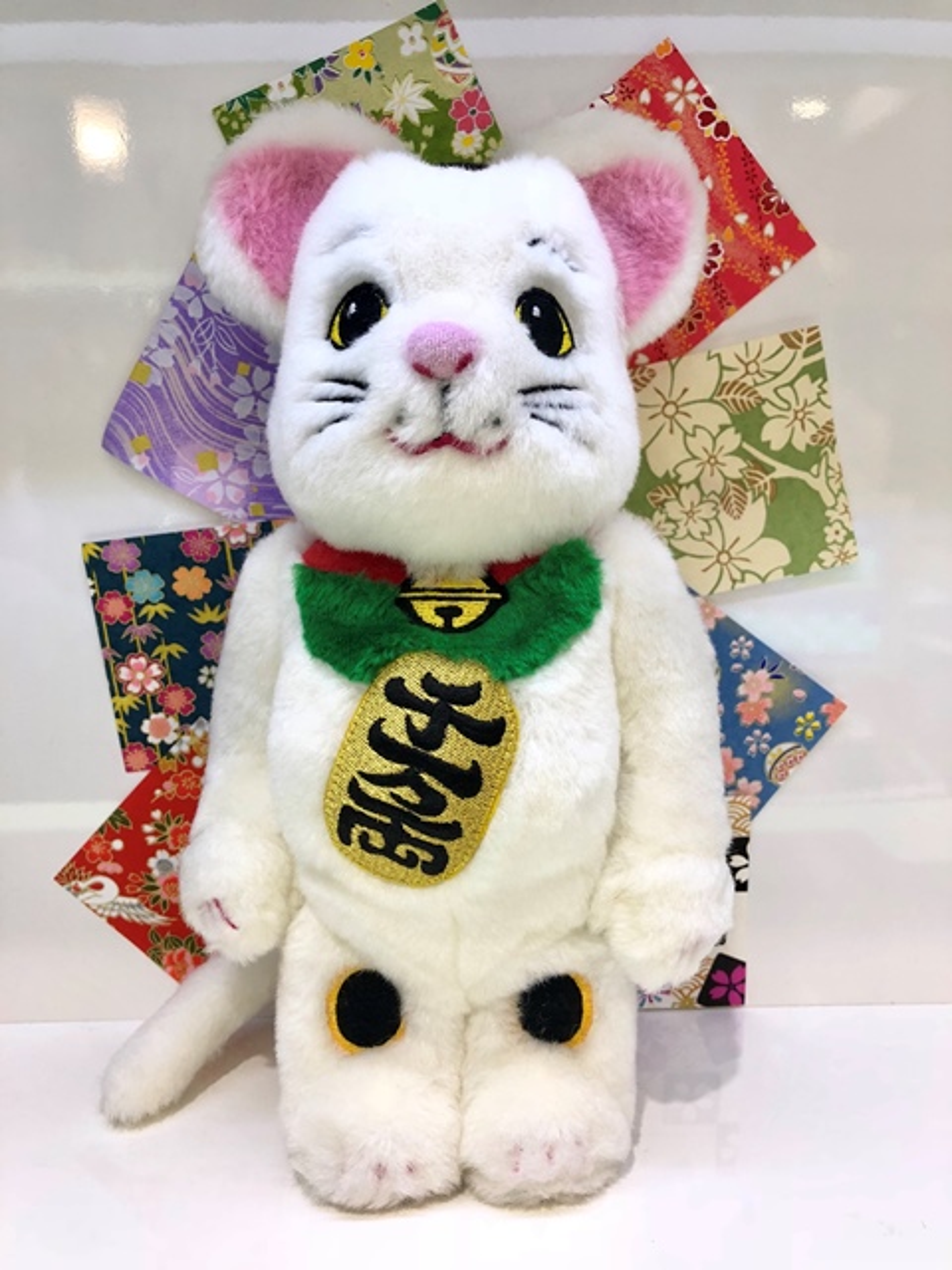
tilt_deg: -9.4
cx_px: 476
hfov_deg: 49.7
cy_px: 635
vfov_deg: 63.4
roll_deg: +0.3
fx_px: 1027
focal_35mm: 28
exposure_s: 1/31
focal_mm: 4
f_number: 1.8
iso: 40
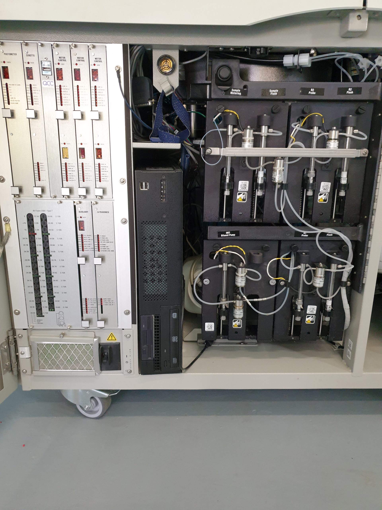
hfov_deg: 53.1
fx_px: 383
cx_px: 191
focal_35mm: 26
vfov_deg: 67.3
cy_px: 255
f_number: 1.5
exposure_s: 1/50
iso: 250
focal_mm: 4.3
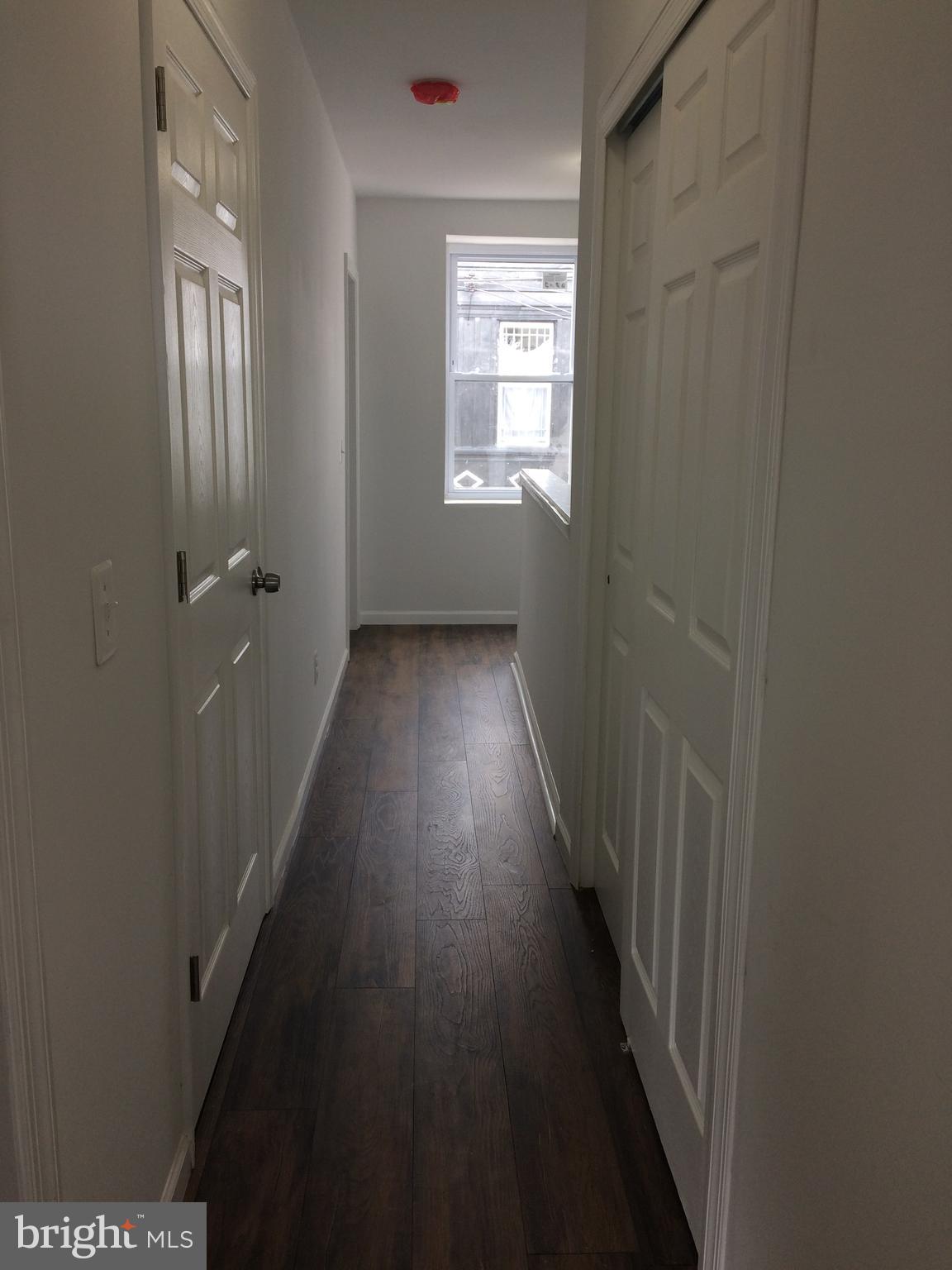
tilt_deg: -12.6
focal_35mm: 29
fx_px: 1063
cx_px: 476
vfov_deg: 61.7
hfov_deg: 48.2
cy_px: 635
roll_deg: -0.2
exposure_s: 1/60
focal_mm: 4.15
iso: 40
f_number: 2.2
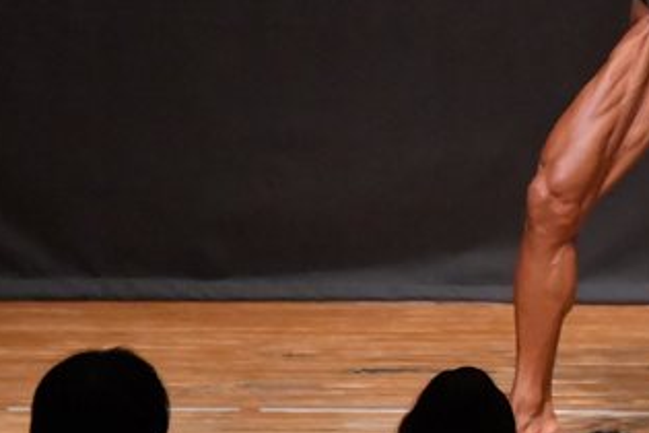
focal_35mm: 665
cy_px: 21
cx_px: 751
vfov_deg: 2.1
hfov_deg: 3.1
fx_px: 11988
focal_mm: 180
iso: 10000
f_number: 5.6
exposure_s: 1/400
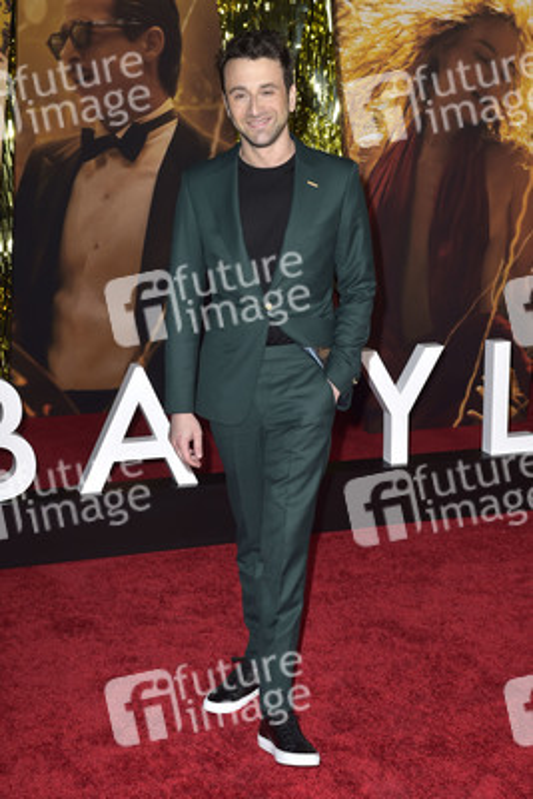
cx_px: 266
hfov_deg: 26.0
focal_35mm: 52
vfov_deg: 38.2
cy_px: 400
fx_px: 1154
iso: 640
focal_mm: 52
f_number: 6.3
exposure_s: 1/250
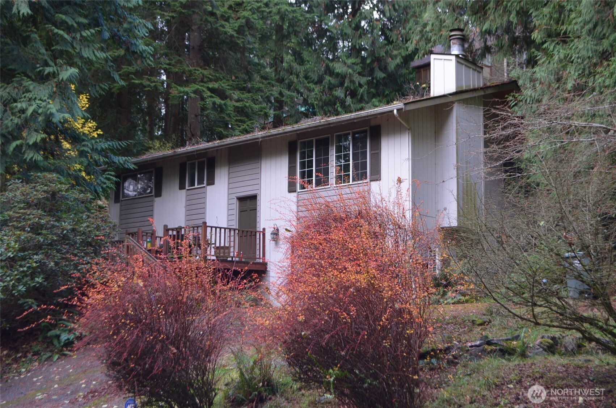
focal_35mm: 48
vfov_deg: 27.9
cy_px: 204
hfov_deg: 41.2
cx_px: 308
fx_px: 820
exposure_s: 1/60
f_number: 4.8
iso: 400
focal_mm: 32
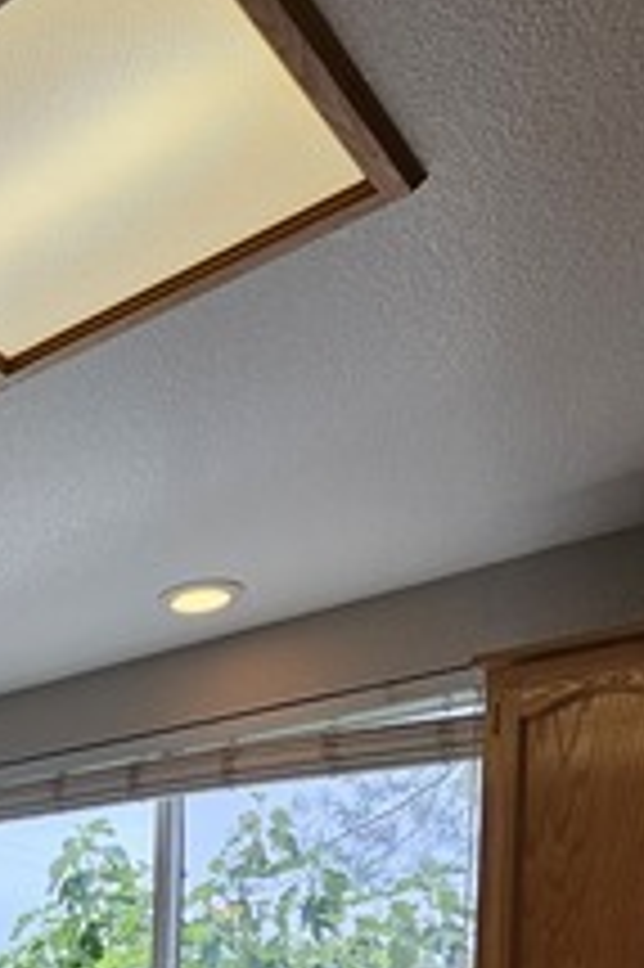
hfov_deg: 25.5
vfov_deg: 37.1
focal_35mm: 42
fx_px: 1129
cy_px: 1119
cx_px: -270
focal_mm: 2.2
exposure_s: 1/120
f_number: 2.2
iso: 64
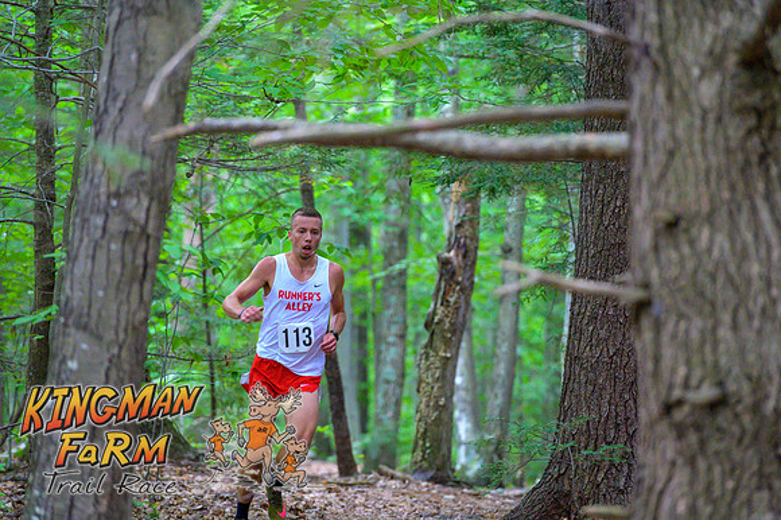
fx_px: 4336
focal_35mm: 200
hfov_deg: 10.3
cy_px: 260
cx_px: 390
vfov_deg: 6.9
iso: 8000
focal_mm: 200
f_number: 4
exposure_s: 1/250
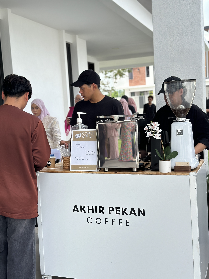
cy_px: 140
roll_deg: +2.8
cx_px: 104
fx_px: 386
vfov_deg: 39.7
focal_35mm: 48
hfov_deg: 30.3
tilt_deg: -5.0
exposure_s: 1/1227
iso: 80
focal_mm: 6.86
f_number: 1.78
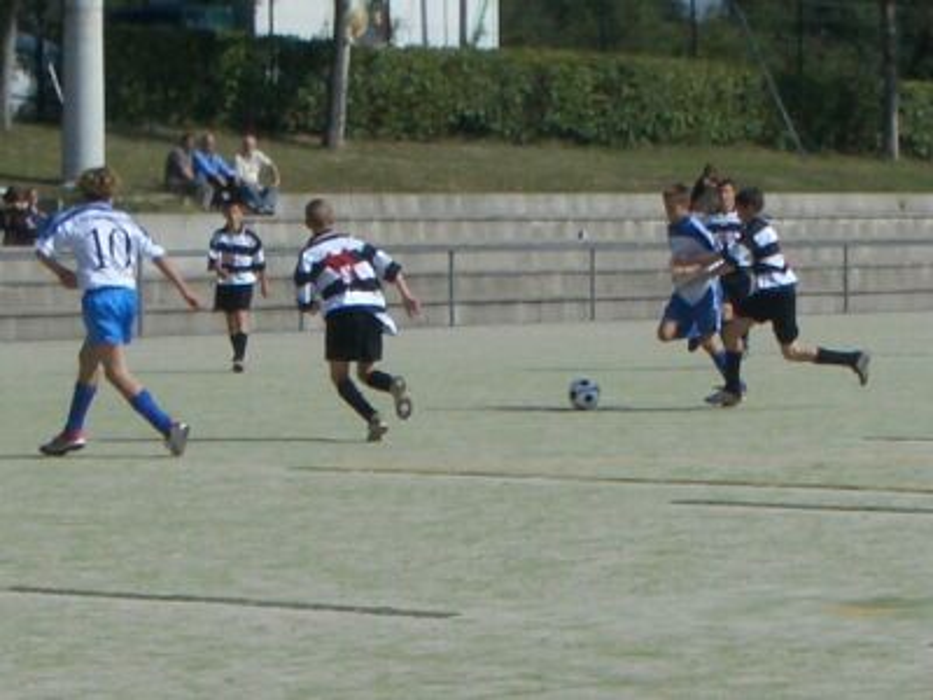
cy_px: 350
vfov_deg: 29.7
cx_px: 466
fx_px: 1321
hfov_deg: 38.9
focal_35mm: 49
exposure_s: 1/800
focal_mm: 8.2
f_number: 5
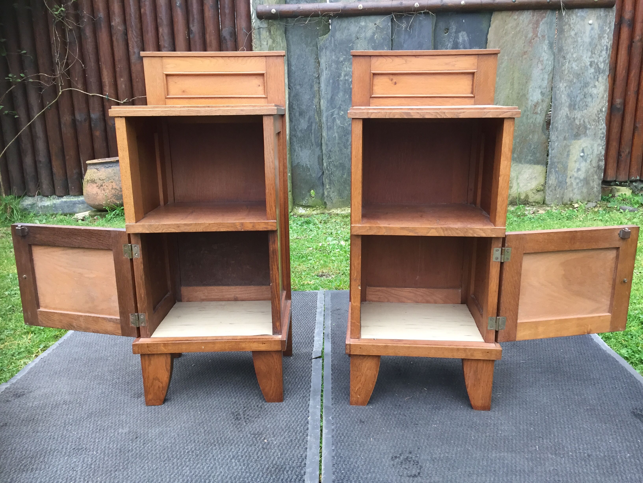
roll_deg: +1.4
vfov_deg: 48.2
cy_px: 242
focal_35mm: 29
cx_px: 322
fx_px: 539
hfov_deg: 61.7
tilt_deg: -14.8
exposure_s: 1/33
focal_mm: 4.15
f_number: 2.2
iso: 50
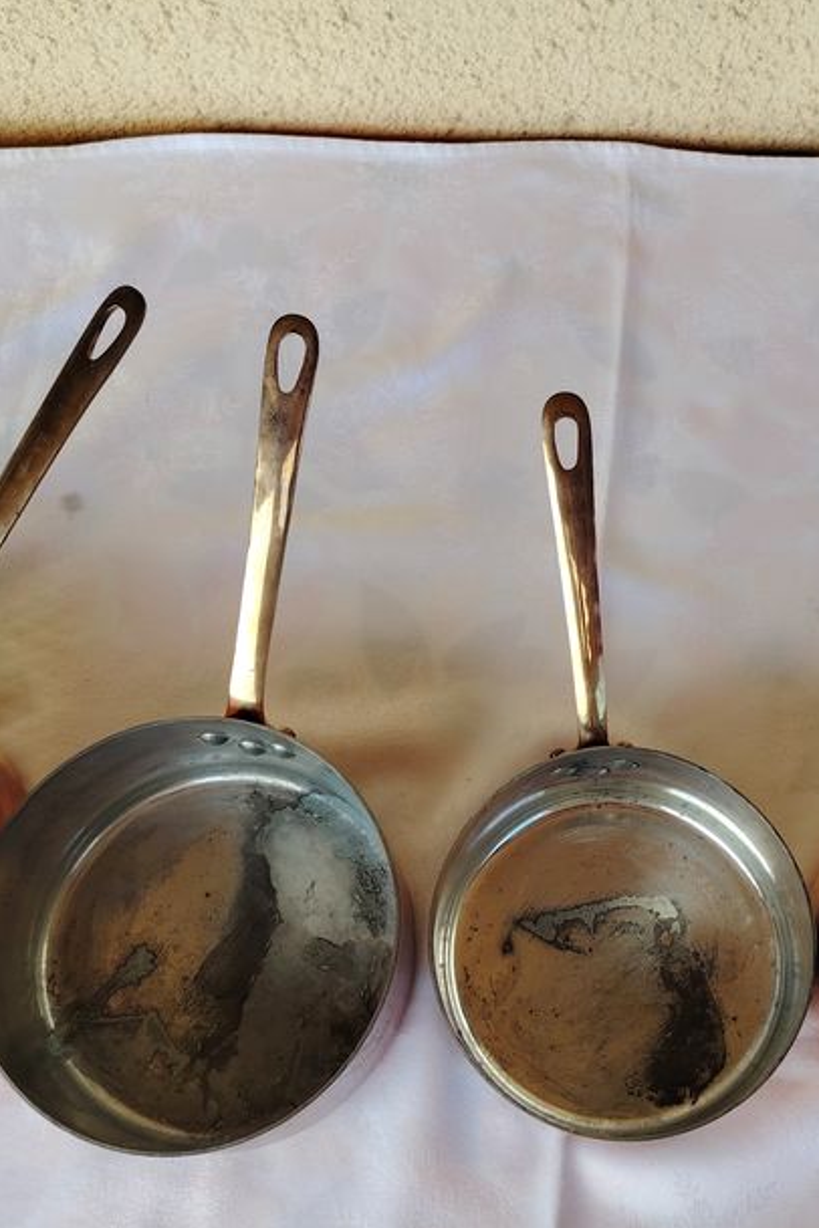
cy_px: 680
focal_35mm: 41
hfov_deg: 32.5
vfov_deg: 47.3
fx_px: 1399
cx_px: 488
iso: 100
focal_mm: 5.25
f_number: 1.75
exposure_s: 1/164
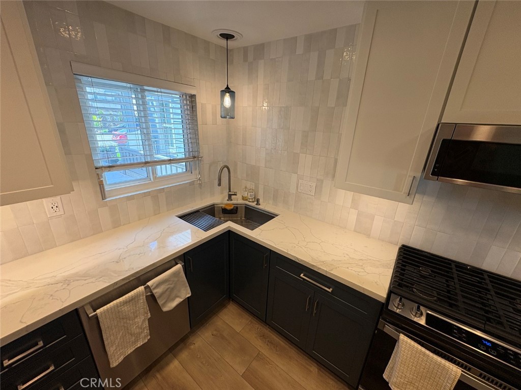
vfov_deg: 85.7
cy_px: 195
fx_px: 211
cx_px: 260
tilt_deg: -19.9
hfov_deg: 102.1
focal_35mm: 14
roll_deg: -1.6
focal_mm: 2.22
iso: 125
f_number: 2.2
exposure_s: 1/120
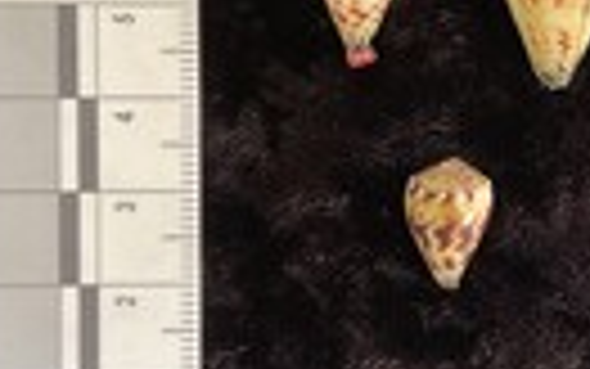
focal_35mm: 82
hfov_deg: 24.6
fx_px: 1319
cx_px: 513
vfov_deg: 15.9
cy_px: 191
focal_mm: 3
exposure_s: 1/60
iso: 100
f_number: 1.8
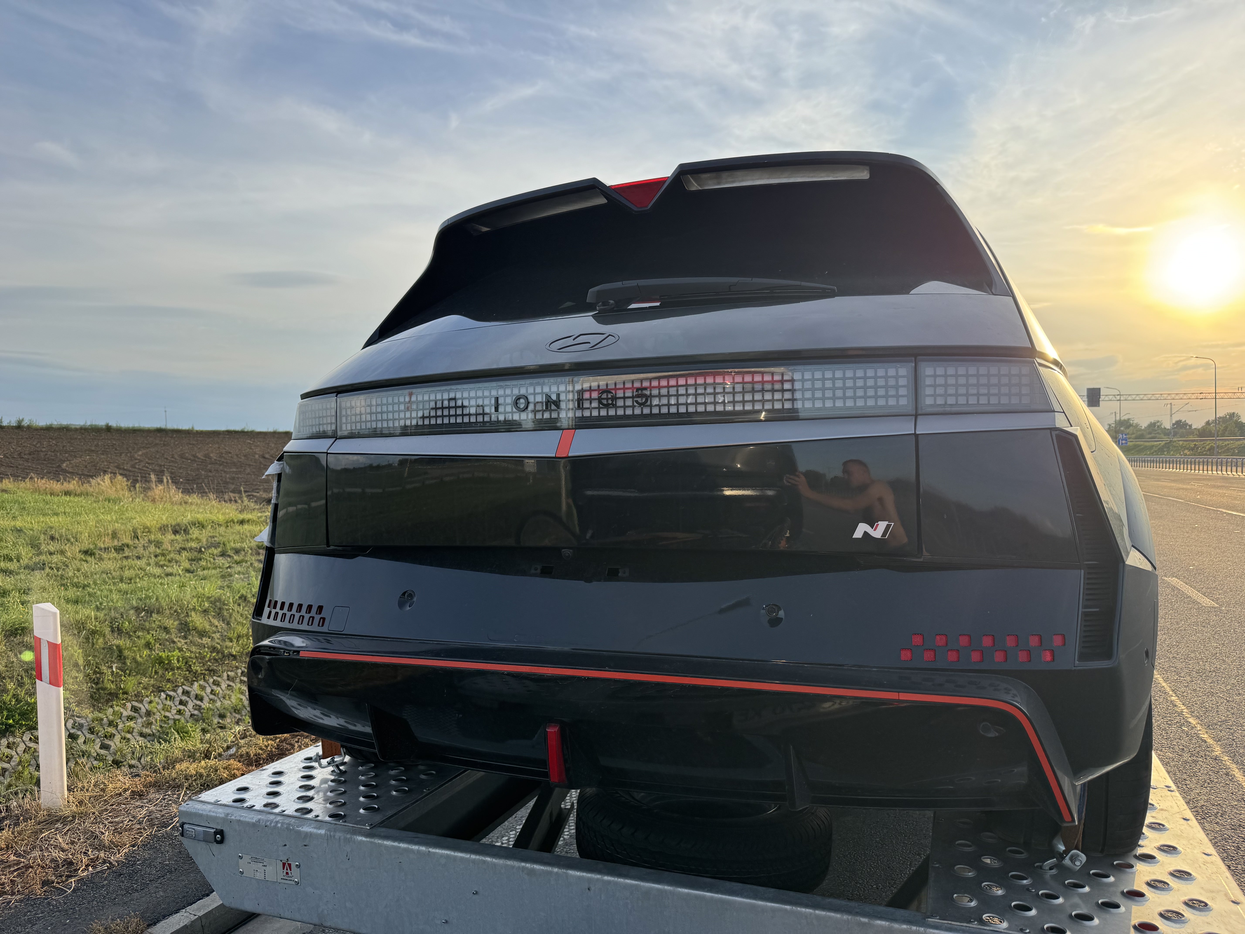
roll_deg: -0.4
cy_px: 467
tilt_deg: -0.8
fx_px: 863
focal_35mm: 24
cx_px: 622
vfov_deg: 56.8
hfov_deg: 71.6
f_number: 1.78
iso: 80
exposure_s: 1/1923
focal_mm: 6.76
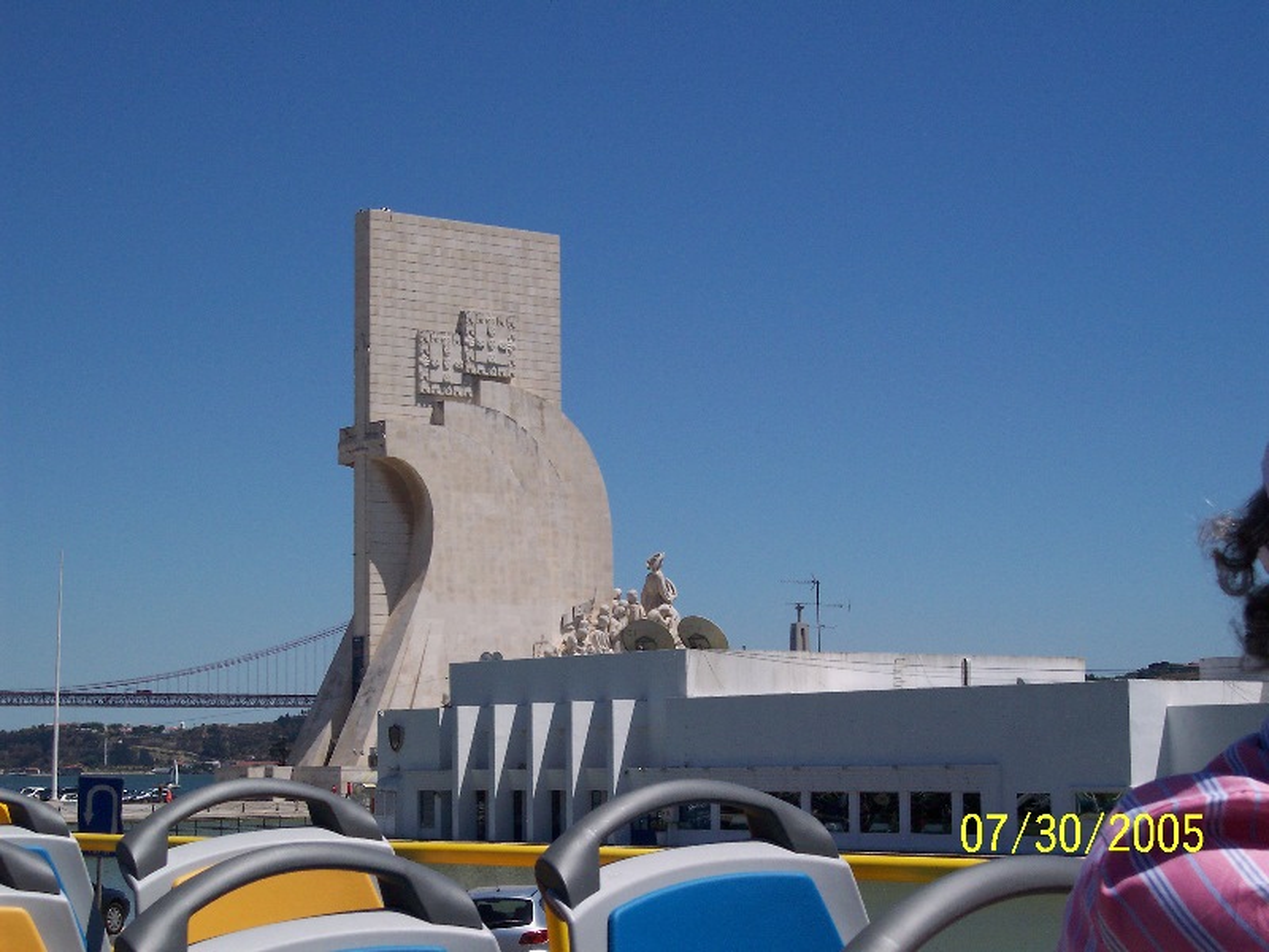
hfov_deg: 25.7
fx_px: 2786
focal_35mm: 76
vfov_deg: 19.4
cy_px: 476
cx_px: 634
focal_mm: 16
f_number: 6.7
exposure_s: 1/1000
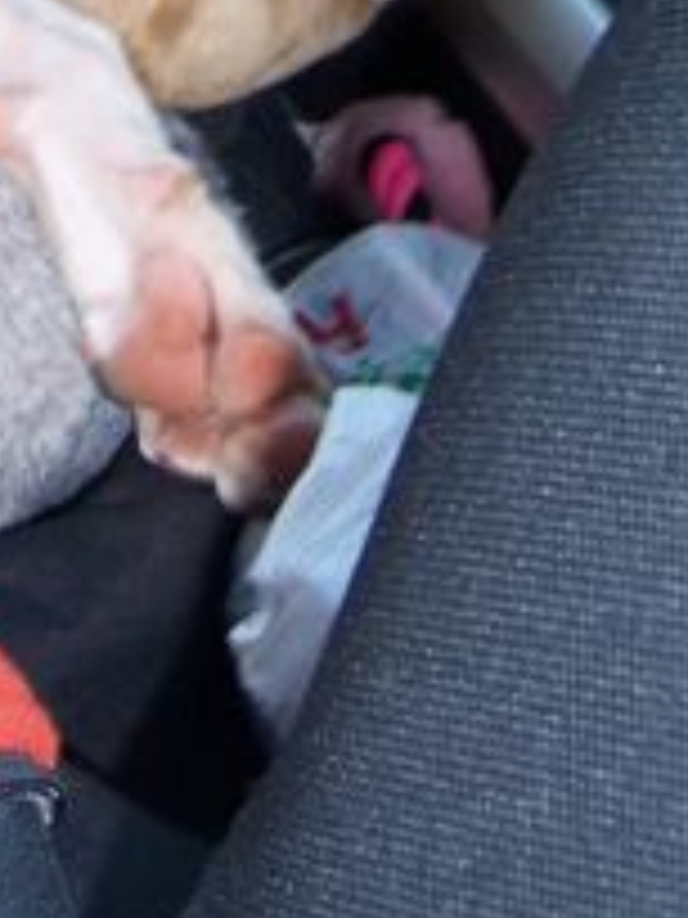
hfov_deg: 12.9
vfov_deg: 16.4
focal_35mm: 113
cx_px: -63
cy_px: -288
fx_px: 2995
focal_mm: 6.2
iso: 80
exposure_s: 1/60
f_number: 2.8
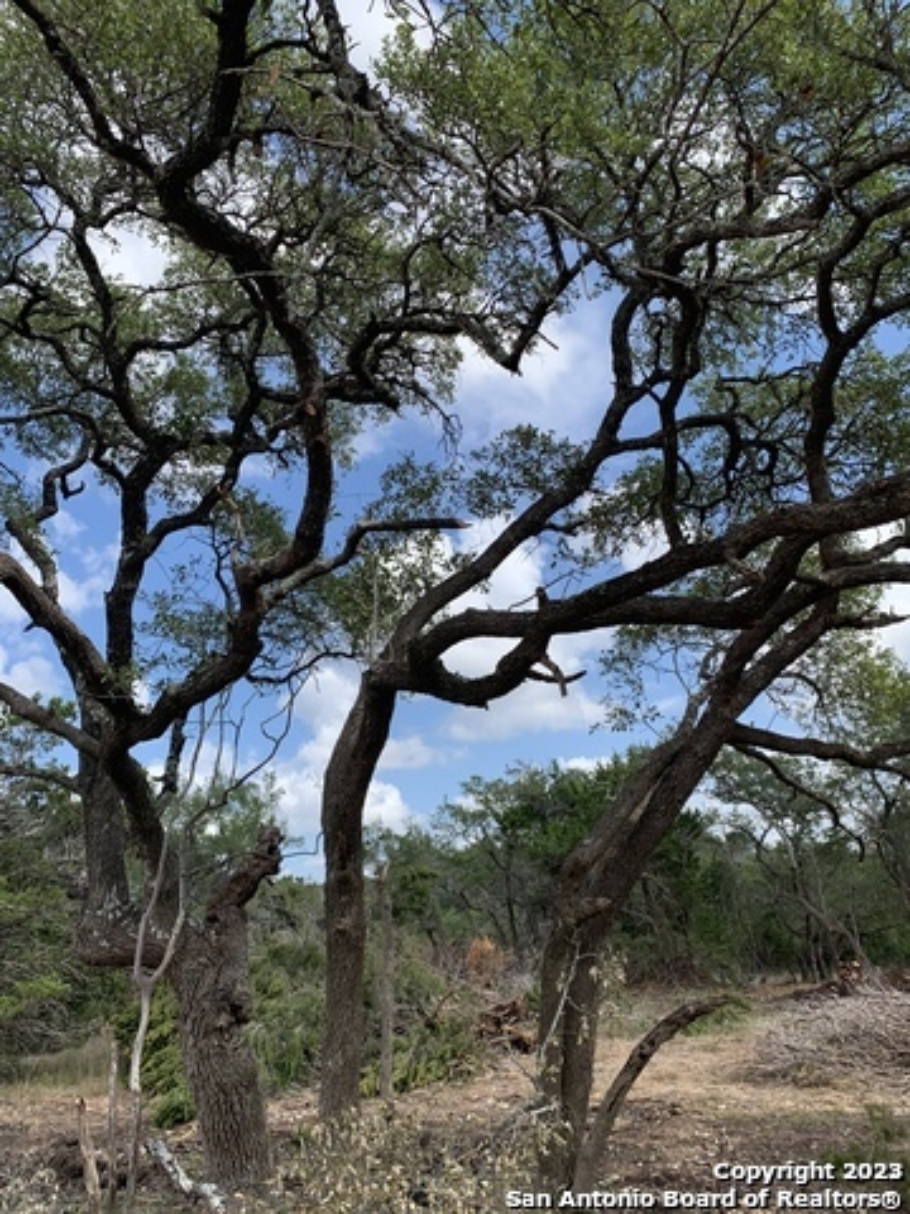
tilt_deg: +18.8
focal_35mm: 26
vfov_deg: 67.3
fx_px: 911
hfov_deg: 53.1
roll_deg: +6.5
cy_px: 607
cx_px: 455
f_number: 1.8
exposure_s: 1/1490
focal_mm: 4.25
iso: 25
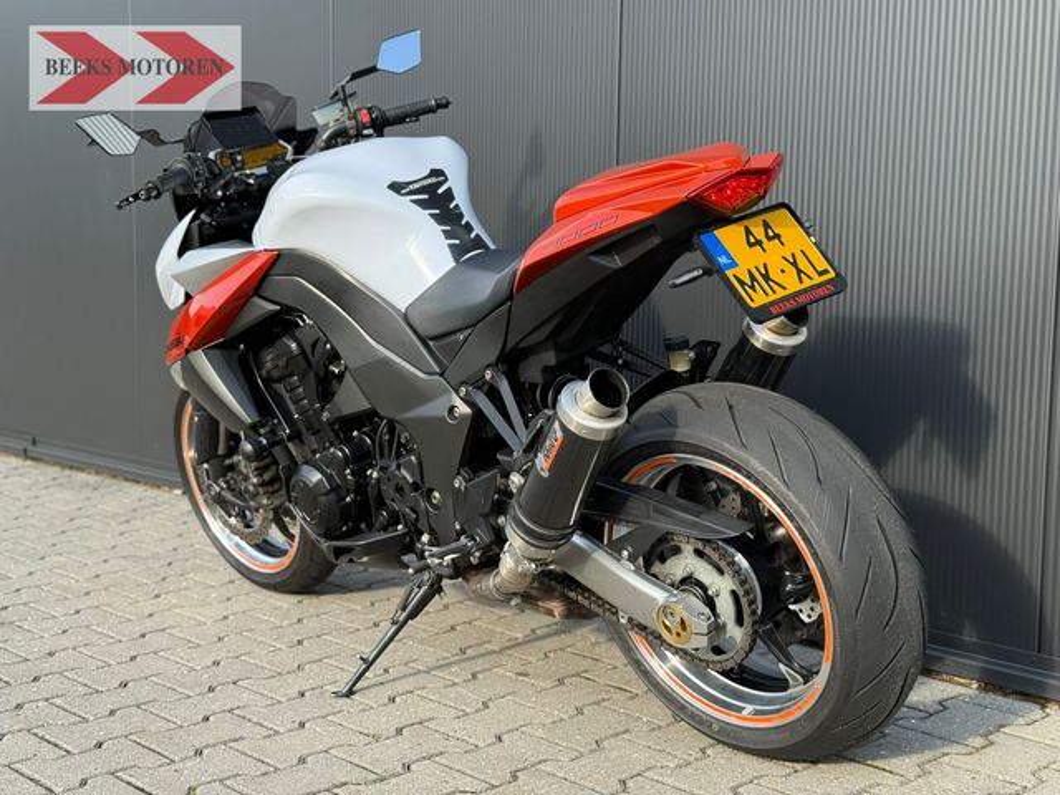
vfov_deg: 30.3
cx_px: 530
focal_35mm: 48
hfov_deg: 39.7
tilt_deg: -5.5
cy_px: 398
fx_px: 1470
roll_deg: -1.0
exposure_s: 1/828
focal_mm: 6.76
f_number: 1.78
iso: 100
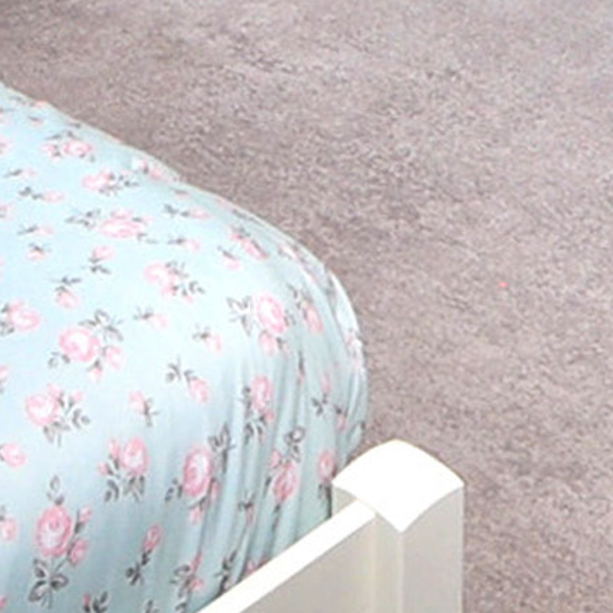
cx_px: 216
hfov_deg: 20.4
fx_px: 1703
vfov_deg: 15.6
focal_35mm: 85
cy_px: -657
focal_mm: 10
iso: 320
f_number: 5
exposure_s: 1/160
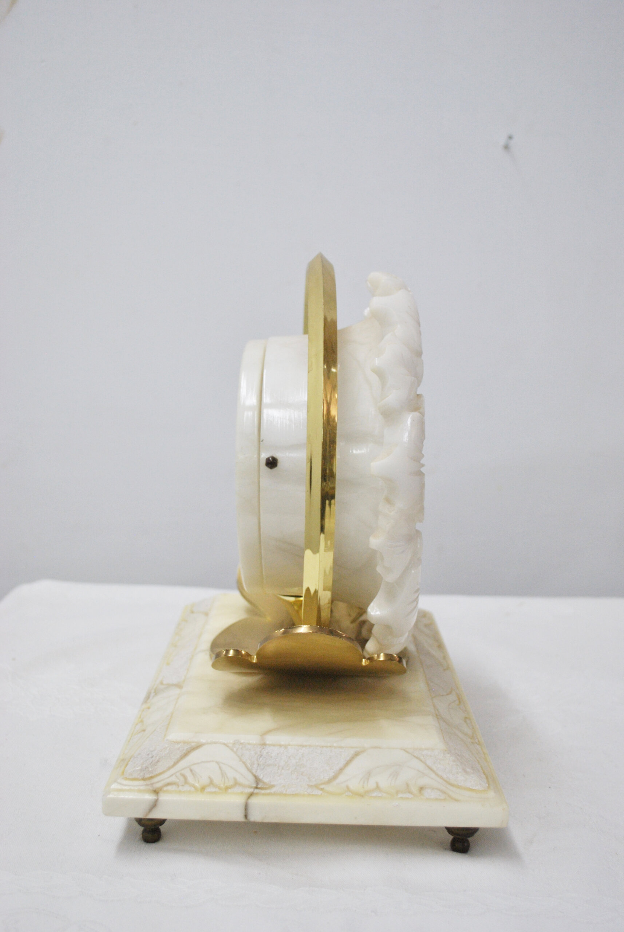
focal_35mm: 36
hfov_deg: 37.0
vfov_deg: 53.1
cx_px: 312
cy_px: 466
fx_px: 933
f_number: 4
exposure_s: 1/80
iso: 400
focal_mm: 24
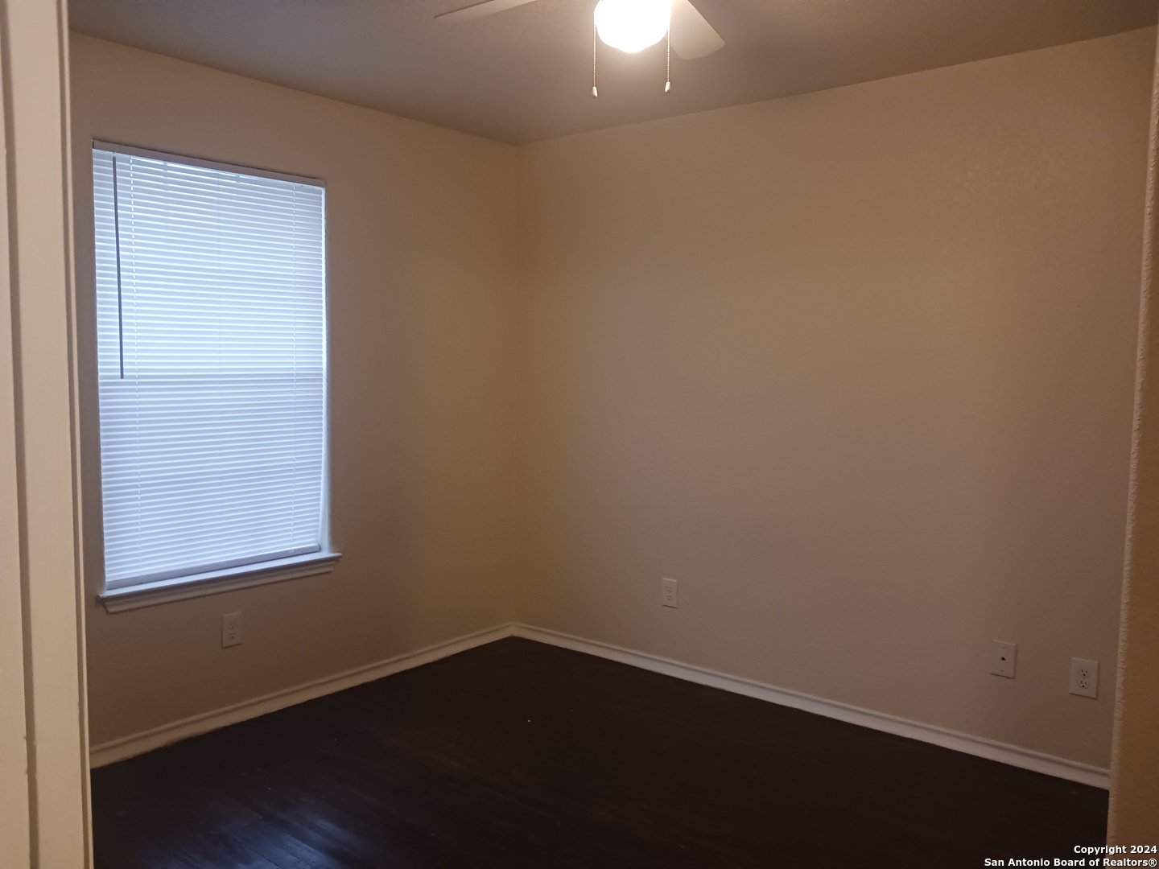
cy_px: 434
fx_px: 904
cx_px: 580
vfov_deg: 51.4
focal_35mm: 27
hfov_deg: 65.3
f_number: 1.8
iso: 320
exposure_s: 1/24
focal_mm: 4
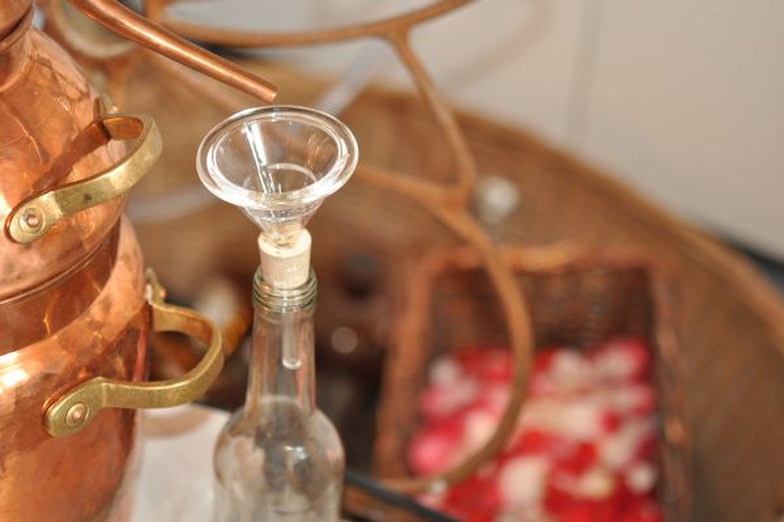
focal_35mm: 90
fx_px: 1958
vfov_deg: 15.2
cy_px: 261
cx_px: 392
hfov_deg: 22.6
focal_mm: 60
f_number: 2.8
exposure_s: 1/60
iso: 800
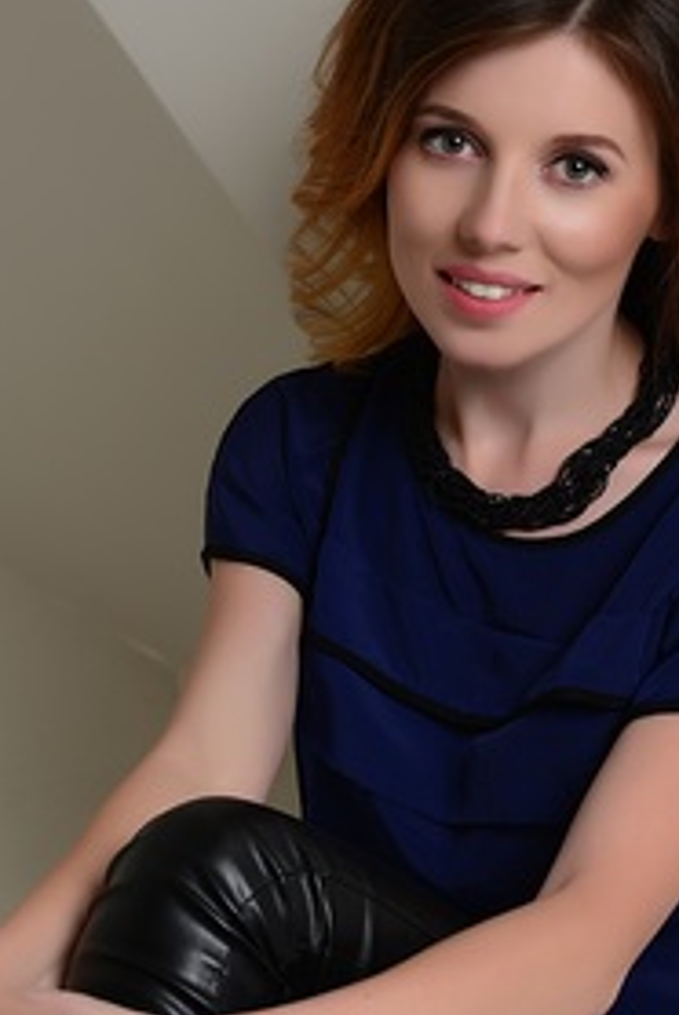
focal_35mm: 126
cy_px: 555
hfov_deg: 10.9
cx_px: 402
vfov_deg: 16.2
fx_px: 3556
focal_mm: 70
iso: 250
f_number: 5.6
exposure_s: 1/200
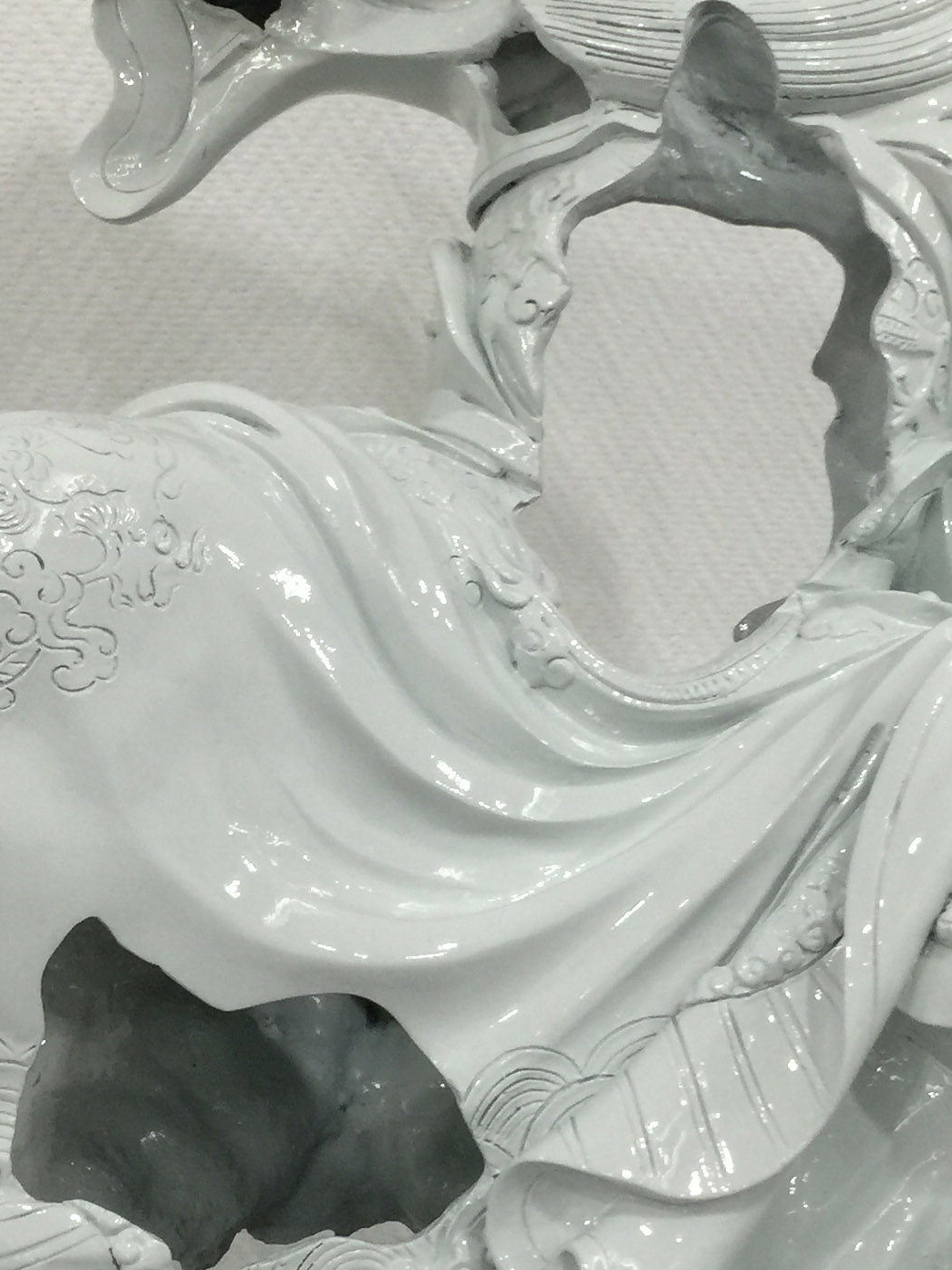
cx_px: 582
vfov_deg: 28.5
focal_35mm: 68
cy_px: 727
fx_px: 2493
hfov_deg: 21.6
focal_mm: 4.15
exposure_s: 1/17
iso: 50
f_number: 2.2
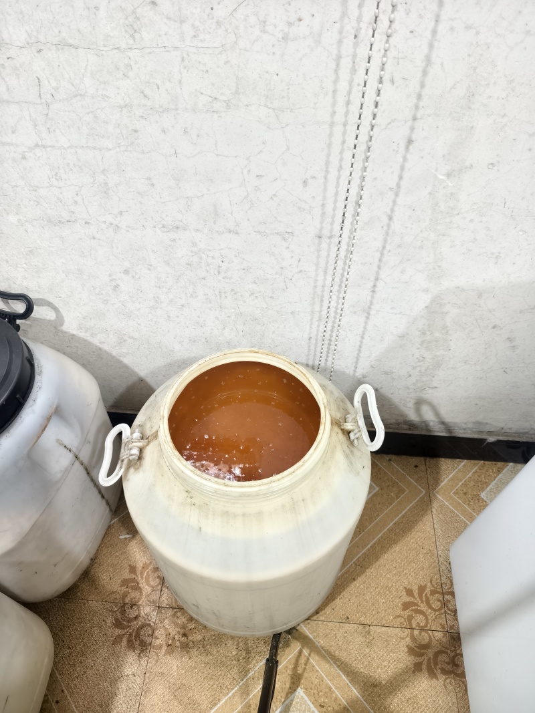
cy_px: 356
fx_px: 474
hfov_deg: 58.9
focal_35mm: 23
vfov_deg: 73.9
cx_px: 268
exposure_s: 1/33.3
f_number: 1.57
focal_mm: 5.6
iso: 2329
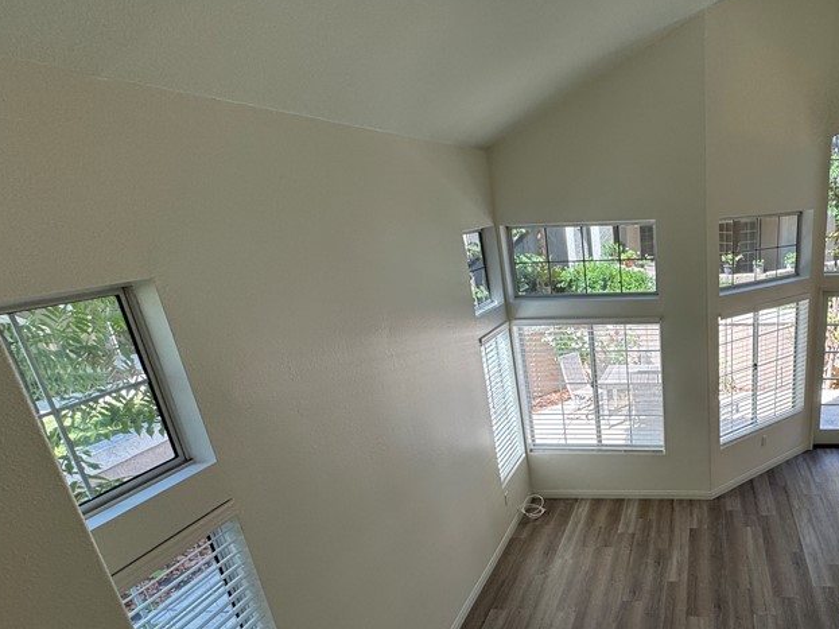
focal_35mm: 23
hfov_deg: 67.9
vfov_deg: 58.2
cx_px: 655
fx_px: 557
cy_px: 392
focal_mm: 2.22
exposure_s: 1/145
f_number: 2.2
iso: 40
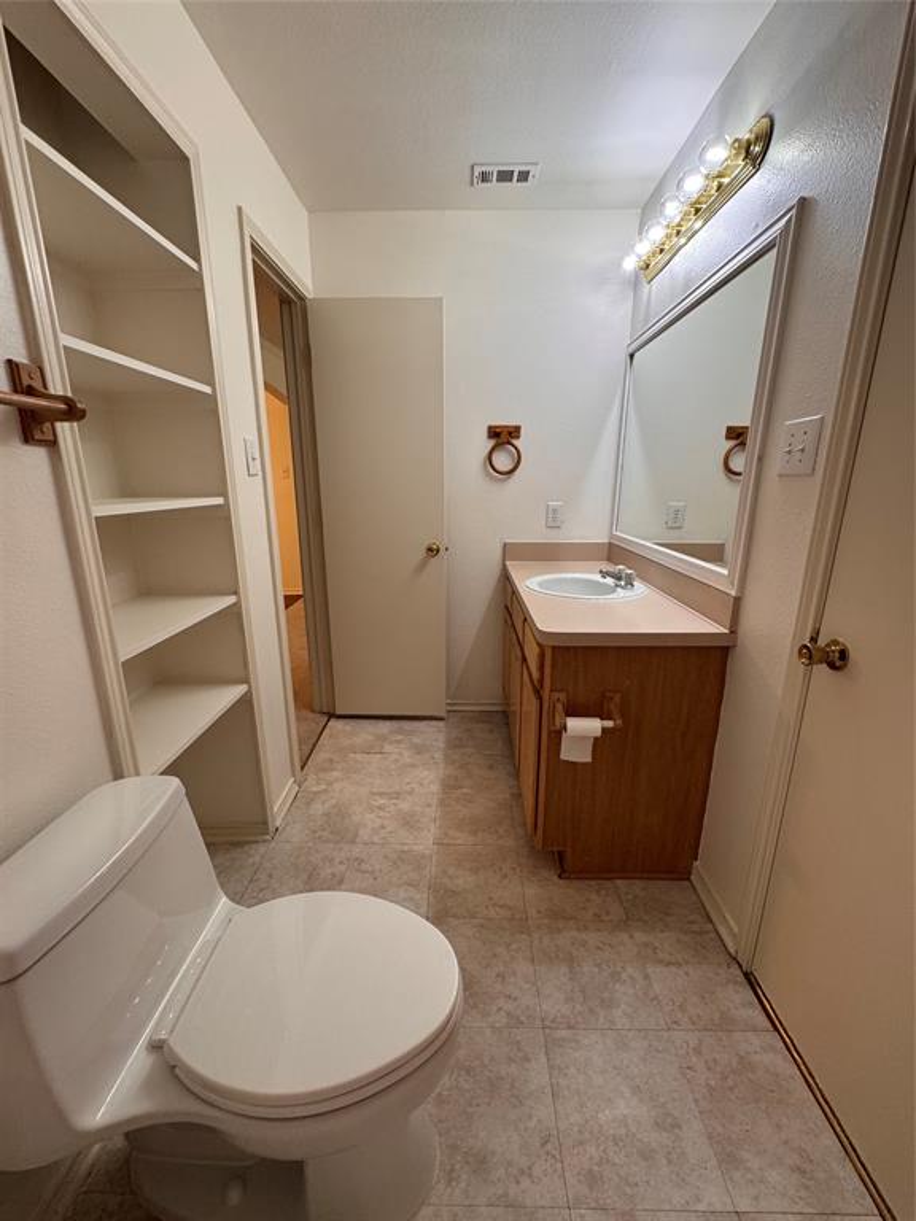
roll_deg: +0.2
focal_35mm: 14
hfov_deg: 85.7
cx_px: 458
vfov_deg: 102.1
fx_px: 494
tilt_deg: -16.1
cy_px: 610
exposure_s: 1/120
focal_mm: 2.22
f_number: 2.2
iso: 200
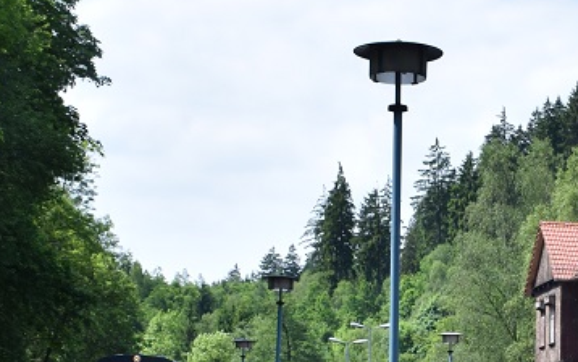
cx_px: 562
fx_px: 1697
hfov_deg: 18.9
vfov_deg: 12.0
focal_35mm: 108
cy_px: 364
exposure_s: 1/250
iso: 100
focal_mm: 21
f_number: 8
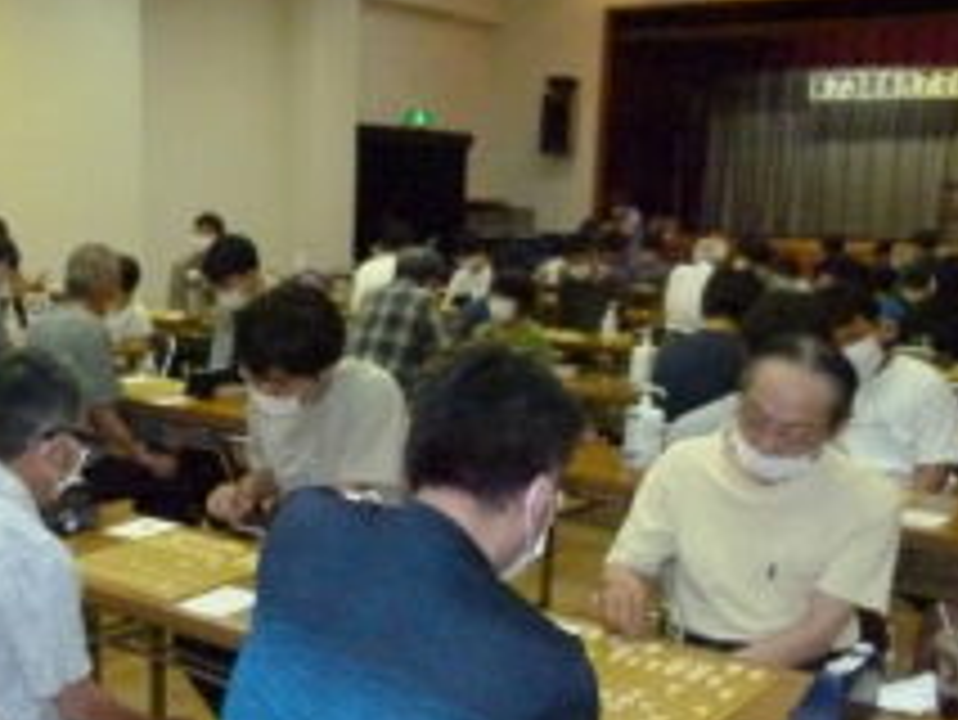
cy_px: 511
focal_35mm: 44
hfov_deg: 42.4
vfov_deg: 32.5
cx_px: 326
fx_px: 1218
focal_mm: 4.5
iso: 1600
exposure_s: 1/250
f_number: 2.8
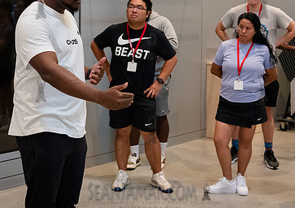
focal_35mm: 70
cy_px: 30
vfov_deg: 19.9
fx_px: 584
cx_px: 111
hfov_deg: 28.3
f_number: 3.5
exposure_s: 1/250
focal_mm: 38
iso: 6400
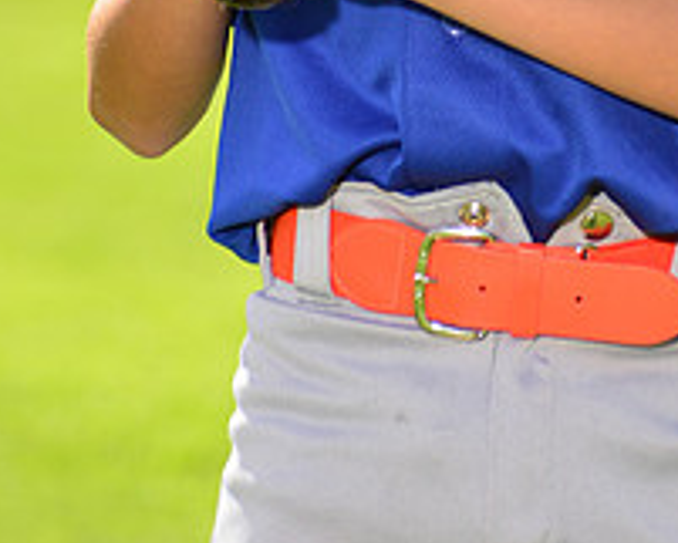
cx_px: 545
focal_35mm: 501
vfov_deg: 3.1
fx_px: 10058
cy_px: -368
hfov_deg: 3.9
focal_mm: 185
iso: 200
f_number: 8
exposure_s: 1/250
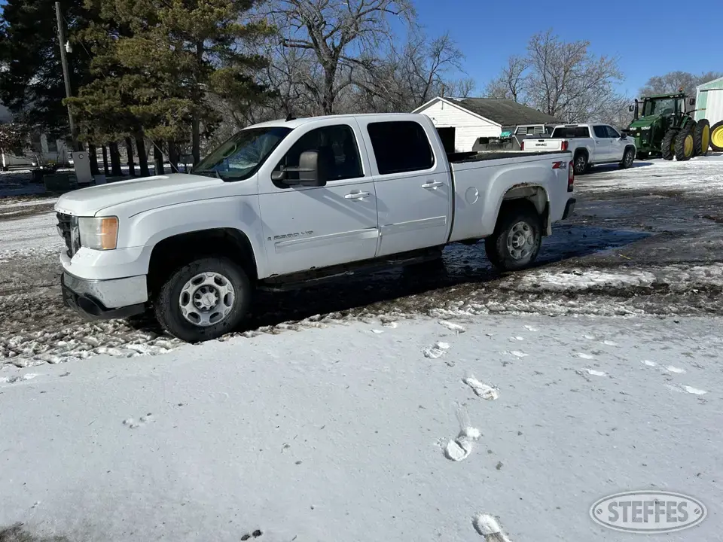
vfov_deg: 53.1
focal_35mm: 26
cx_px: 362
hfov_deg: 67.3
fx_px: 543
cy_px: 271
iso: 50
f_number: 1.5
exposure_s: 1/11364
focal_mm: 5.7
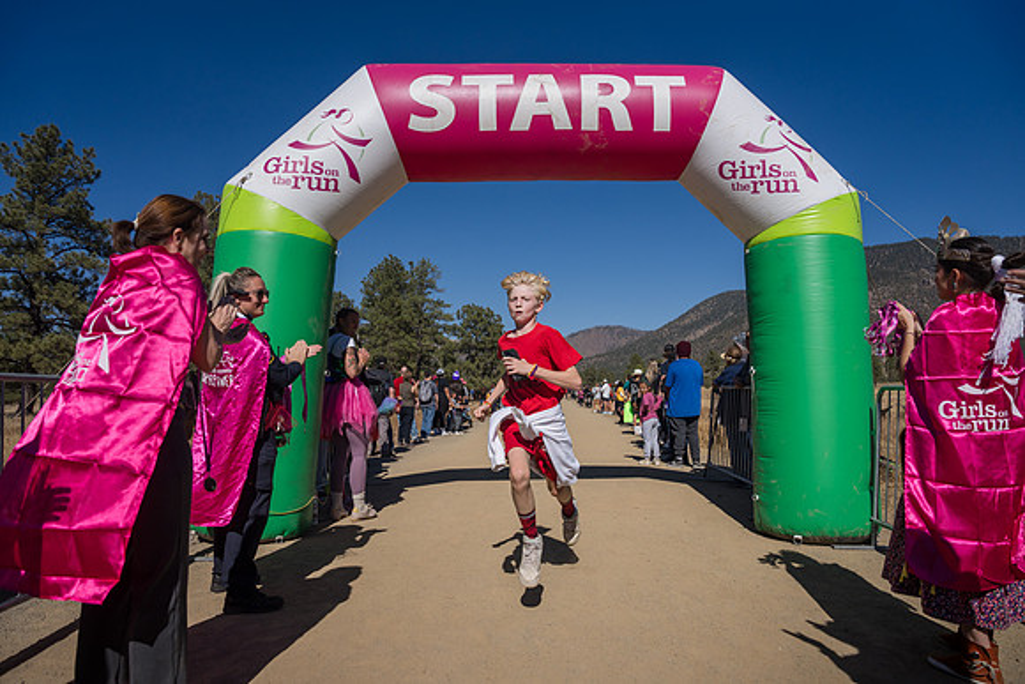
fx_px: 683
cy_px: 342
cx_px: 512
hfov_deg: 73.7
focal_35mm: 24
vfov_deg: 53.2
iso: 320
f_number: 4
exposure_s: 1/8000
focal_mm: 24
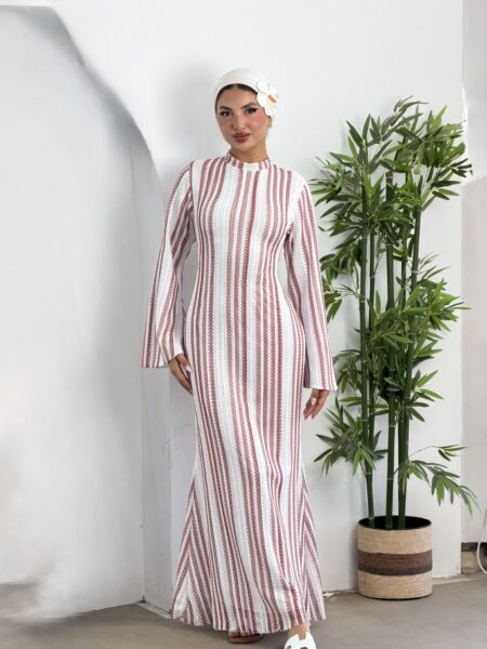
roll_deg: +0.9
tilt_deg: -6.1
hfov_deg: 14.8
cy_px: 324
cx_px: 244
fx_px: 1876
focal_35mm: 100
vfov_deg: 19.6
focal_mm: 16.89
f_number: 2.8
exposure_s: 1/100
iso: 64
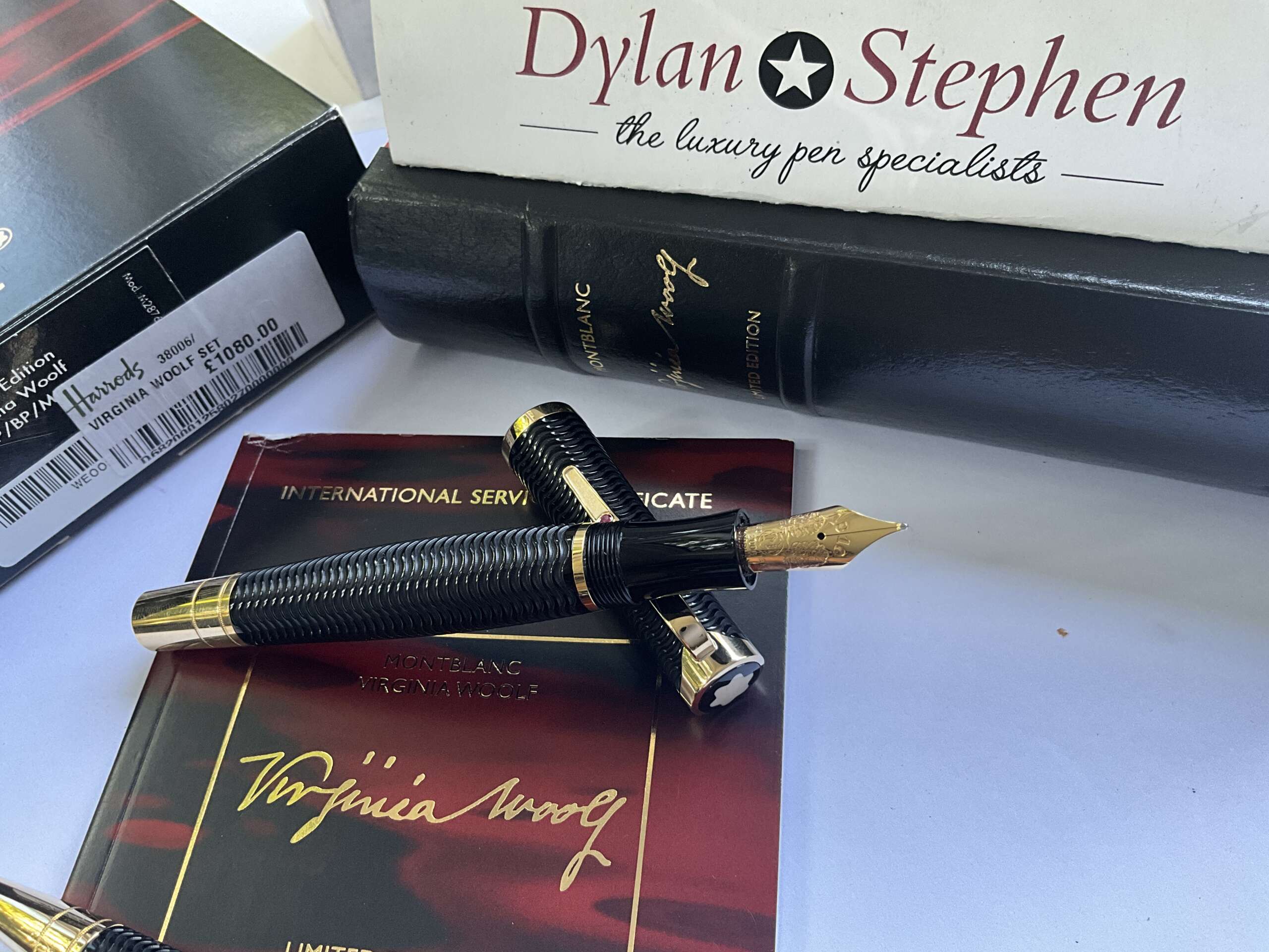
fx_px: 1063
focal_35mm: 29
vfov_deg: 48.2
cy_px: 476
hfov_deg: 61.7
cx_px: 634
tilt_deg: -54.5
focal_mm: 3
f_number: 1.8
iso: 64
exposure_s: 1/66
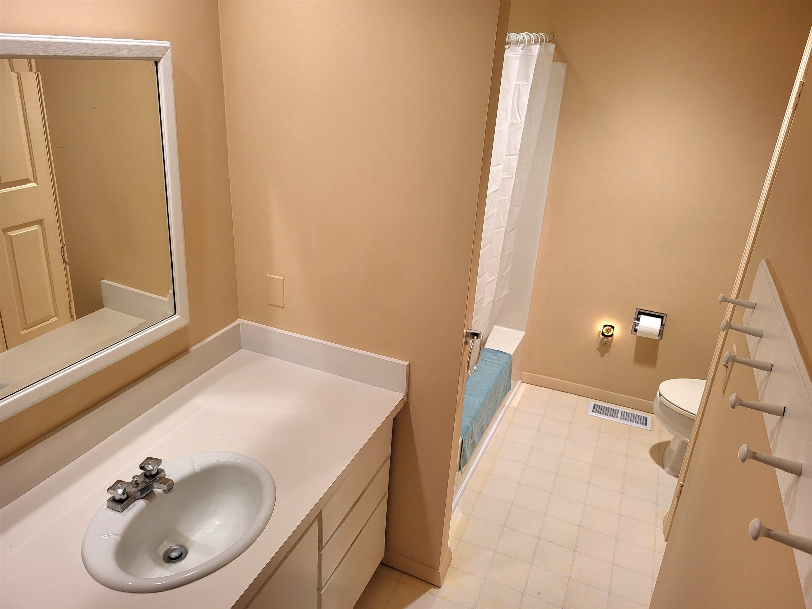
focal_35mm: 26
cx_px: 406
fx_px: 610
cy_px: 304
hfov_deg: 67.3
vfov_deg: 53.1
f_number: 1.8
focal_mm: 5.4
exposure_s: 1/120
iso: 200
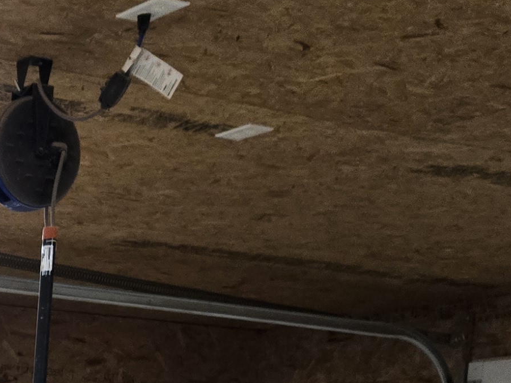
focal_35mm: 102
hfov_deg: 16.7
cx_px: -352
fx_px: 1505
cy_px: 710
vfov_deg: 13.0
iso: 400
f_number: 1.8
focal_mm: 5.4
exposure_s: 1/120
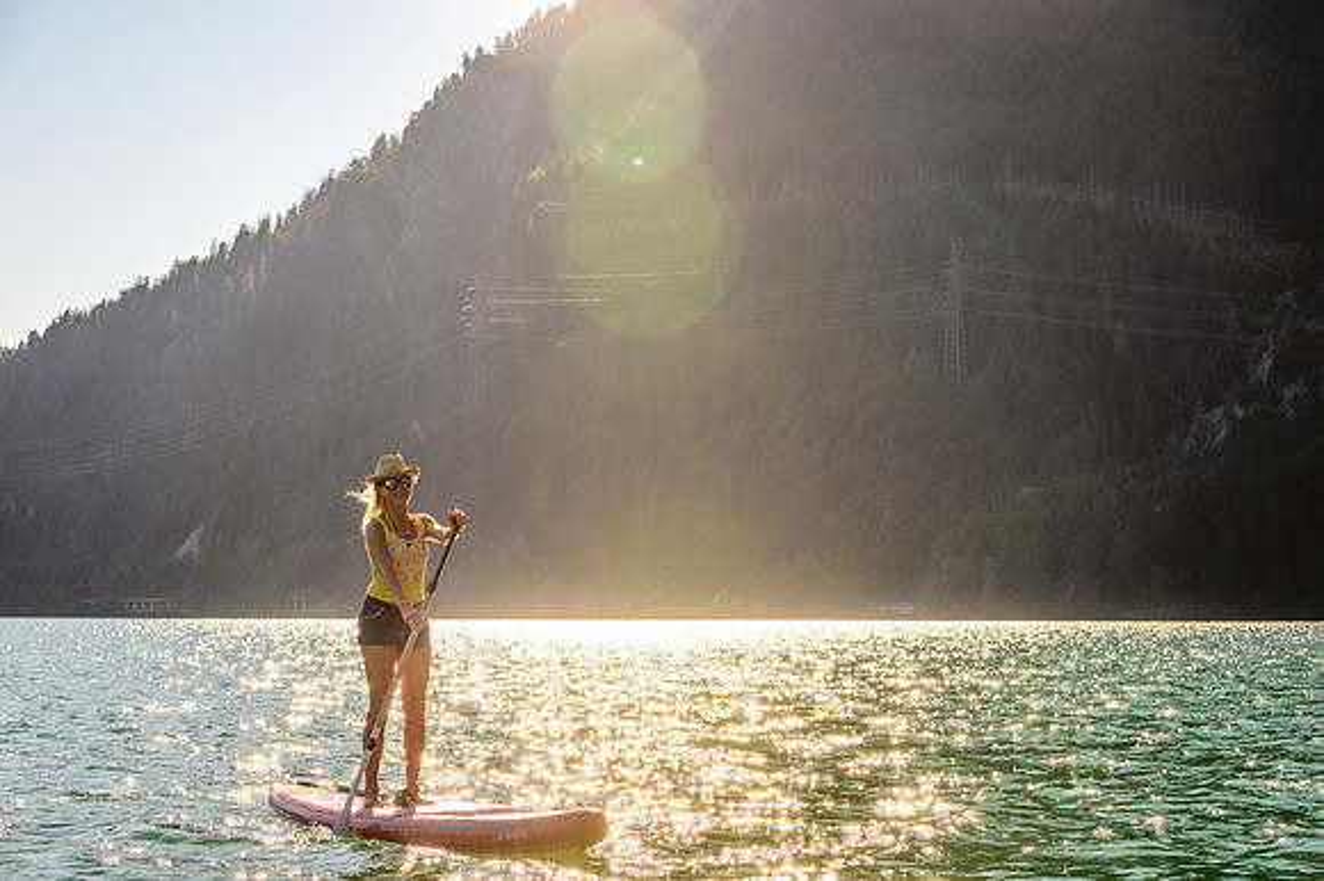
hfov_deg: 28.9
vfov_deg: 19.4
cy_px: 440
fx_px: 2573
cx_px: 662
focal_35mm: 70
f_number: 7.1
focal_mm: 70
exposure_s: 1/800
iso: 125
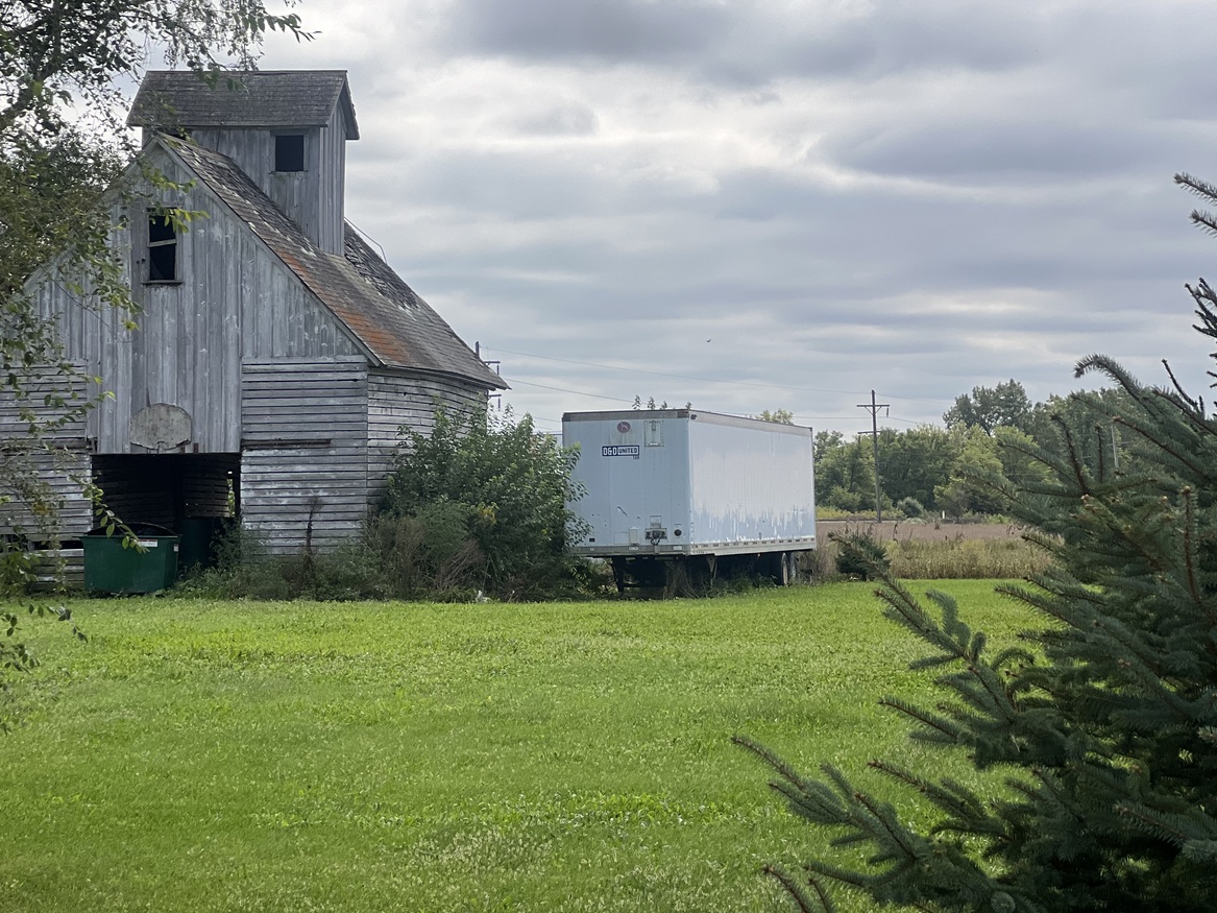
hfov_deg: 20.6
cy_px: 414
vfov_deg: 15.6
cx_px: 525
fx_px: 3340
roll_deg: +1.4
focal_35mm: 95
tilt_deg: +1.4
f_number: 2.8
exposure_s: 1/960
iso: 32
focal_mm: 9
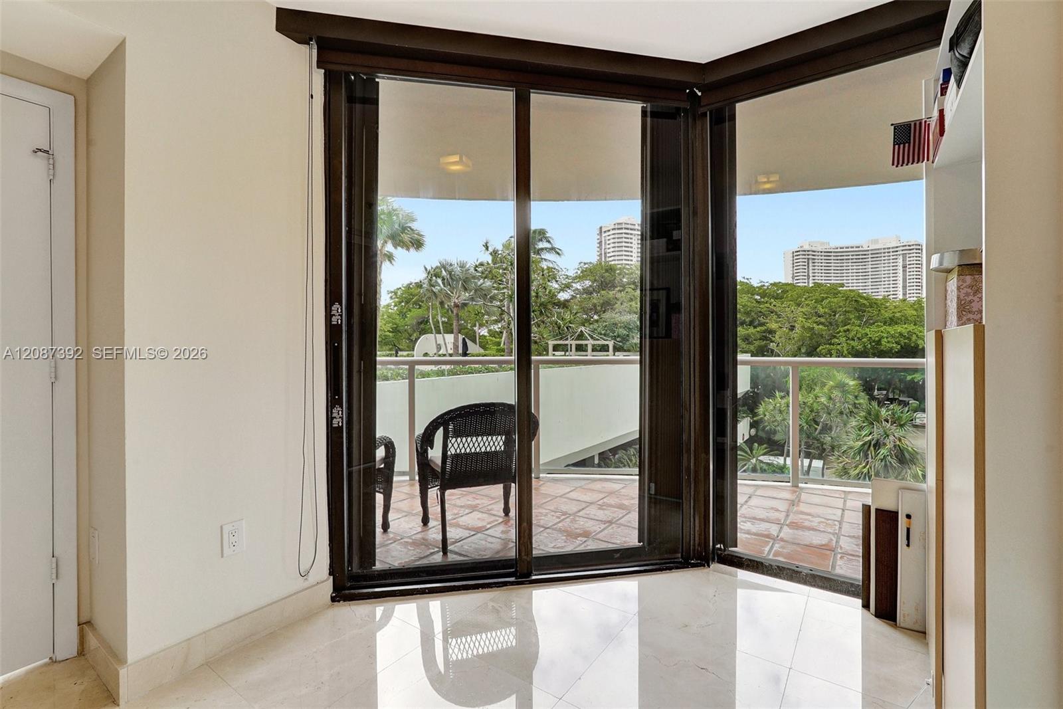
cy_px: 354
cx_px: 532
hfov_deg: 95.0
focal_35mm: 16
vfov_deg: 72.1
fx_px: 487
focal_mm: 16.5
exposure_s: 1/60
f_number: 13
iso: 640
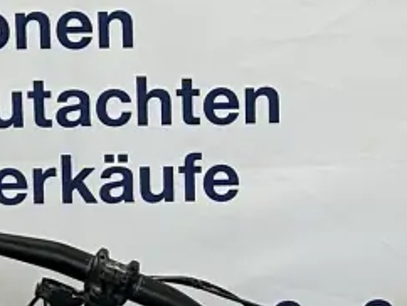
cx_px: 294
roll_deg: +1.8
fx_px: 2424
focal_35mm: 206
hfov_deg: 9.6
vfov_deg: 7.2
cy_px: 313
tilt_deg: -10.2
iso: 80
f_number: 1.5
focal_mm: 5.7
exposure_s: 1/121
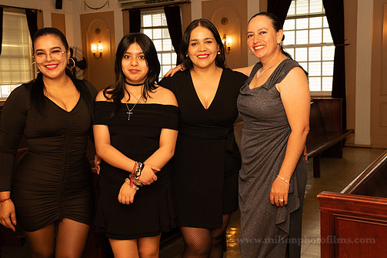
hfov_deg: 43.6
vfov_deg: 29.8
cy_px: 119
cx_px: 175
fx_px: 484
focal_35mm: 45
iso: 400
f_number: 5
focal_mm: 39
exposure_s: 1/80
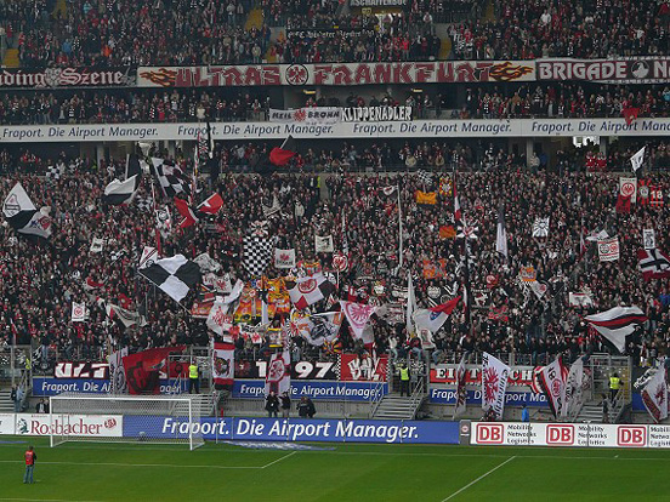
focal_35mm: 157
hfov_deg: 12.6
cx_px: 335
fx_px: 3039
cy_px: 251
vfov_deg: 9.5
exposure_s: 1/200
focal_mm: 25.9
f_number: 4
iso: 100
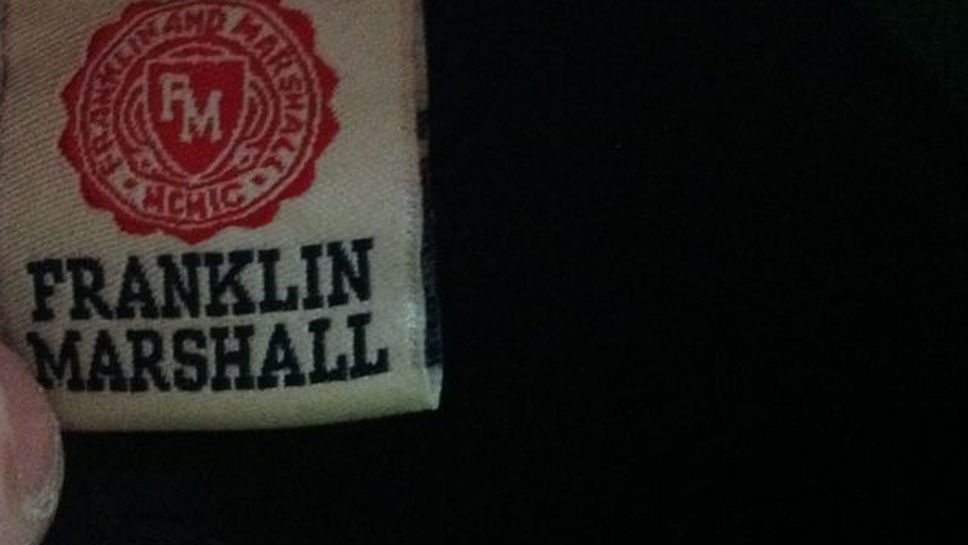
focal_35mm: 63
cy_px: 103
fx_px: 1617
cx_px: 181
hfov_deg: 32.3
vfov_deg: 18.9
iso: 800
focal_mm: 4.28
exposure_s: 1/15
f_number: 2.4
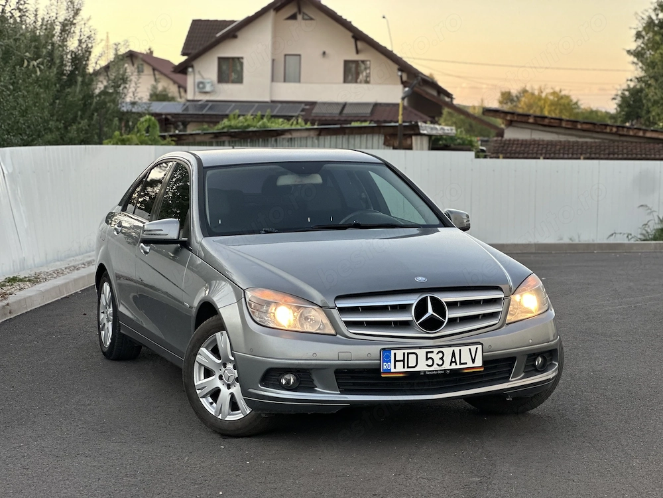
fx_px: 1475
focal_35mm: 77
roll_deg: -2.2
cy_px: 249
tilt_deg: -3.5
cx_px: 332
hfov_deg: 25.3
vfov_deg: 19.1
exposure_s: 1/121
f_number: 2.8
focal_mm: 9
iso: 80
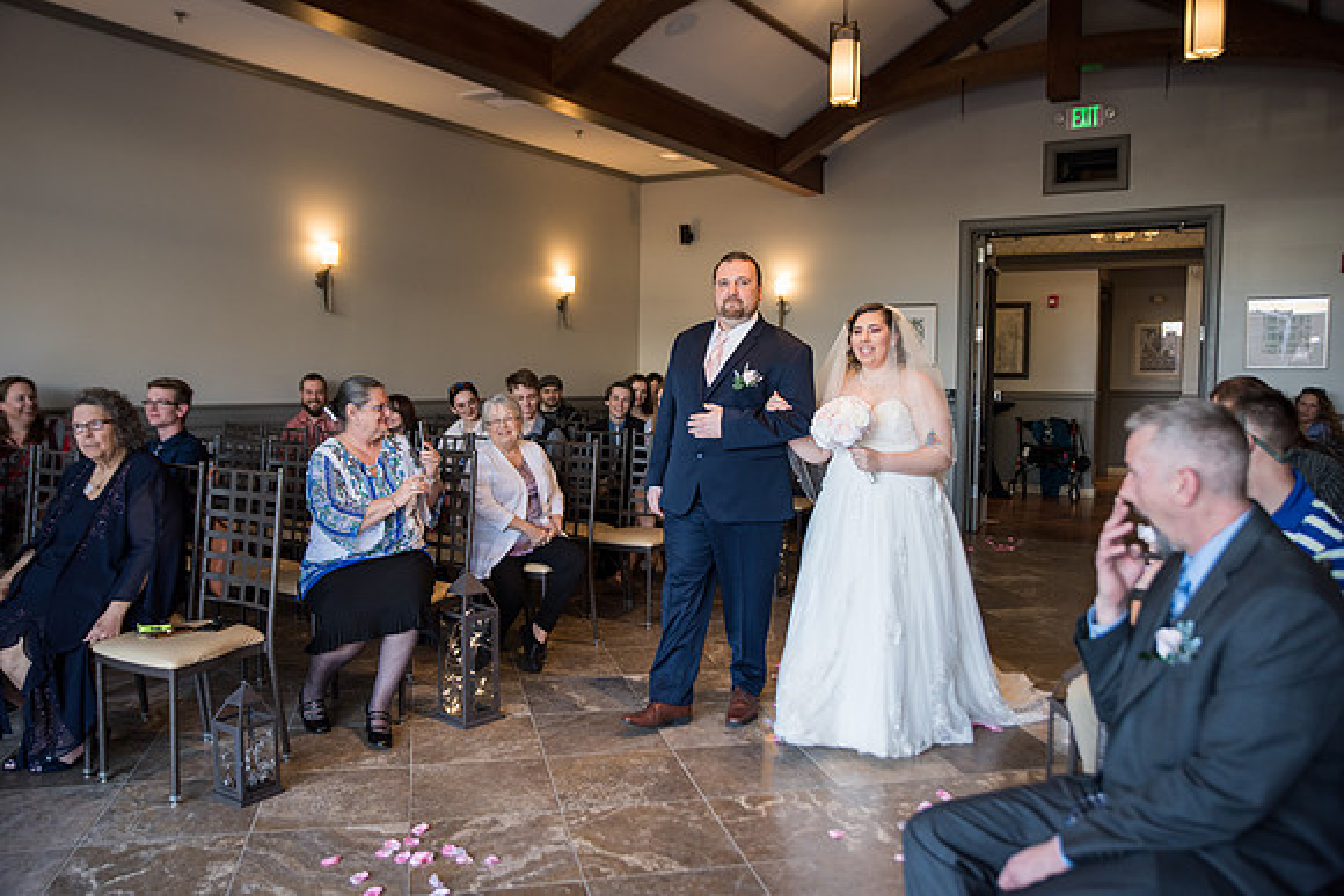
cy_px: 448
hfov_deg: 63.6
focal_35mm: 29
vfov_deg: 45.0
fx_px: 1083
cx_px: 672
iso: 500
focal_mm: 29
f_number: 2.8
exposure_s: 1/200
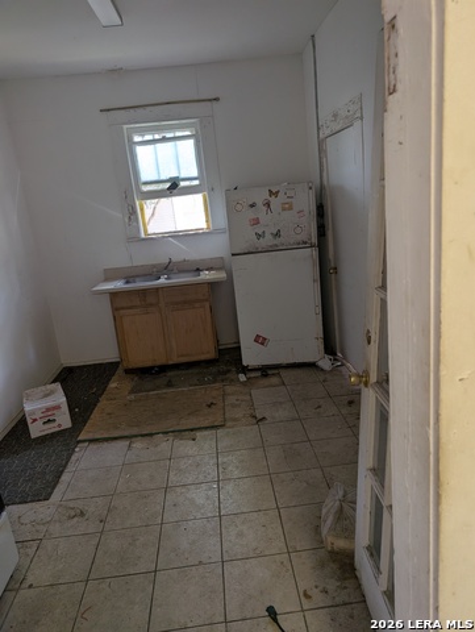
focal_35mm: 24
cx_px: 238
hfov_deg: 56.9
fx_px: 438
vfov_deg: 71.5
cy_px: 316
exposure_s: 1/122
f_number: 1.68
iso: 362
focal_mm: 6.9
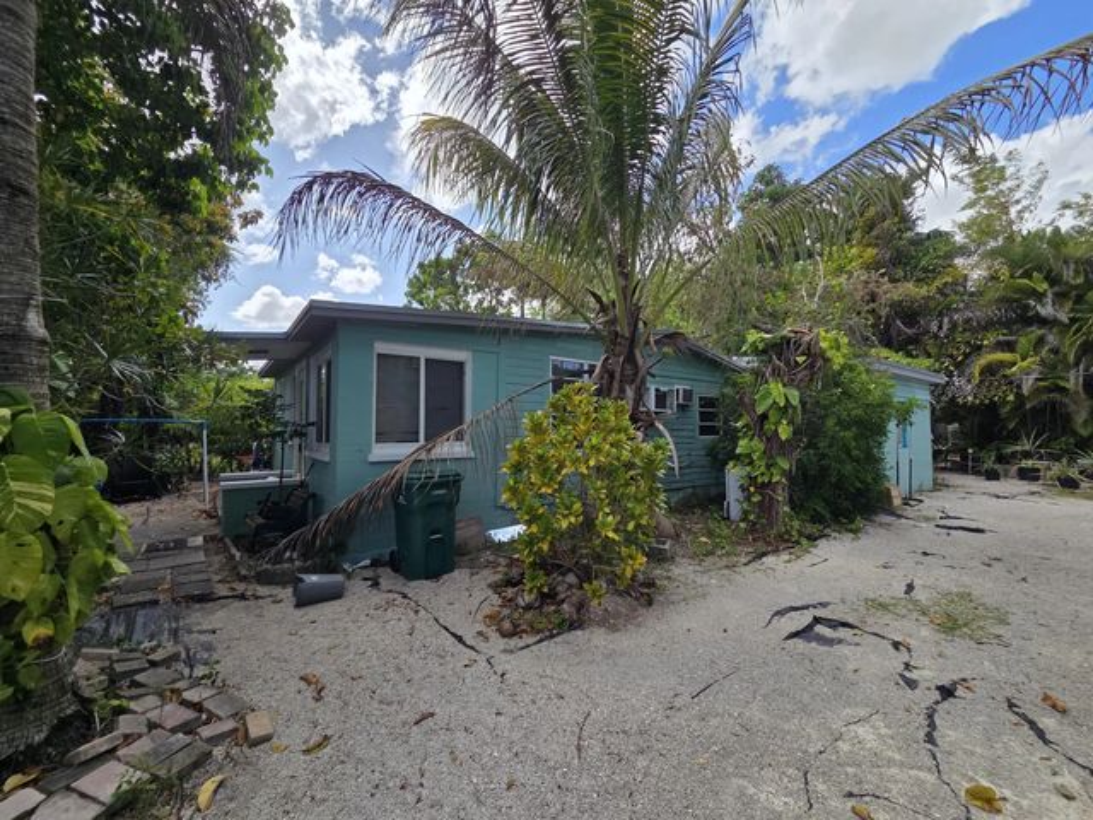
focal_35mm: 13
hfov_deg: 106.2
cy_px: 410
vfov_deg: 89.9
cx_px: 546
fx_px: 410
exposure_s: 1/1235
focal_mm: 2.2
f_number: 2.2
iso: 50
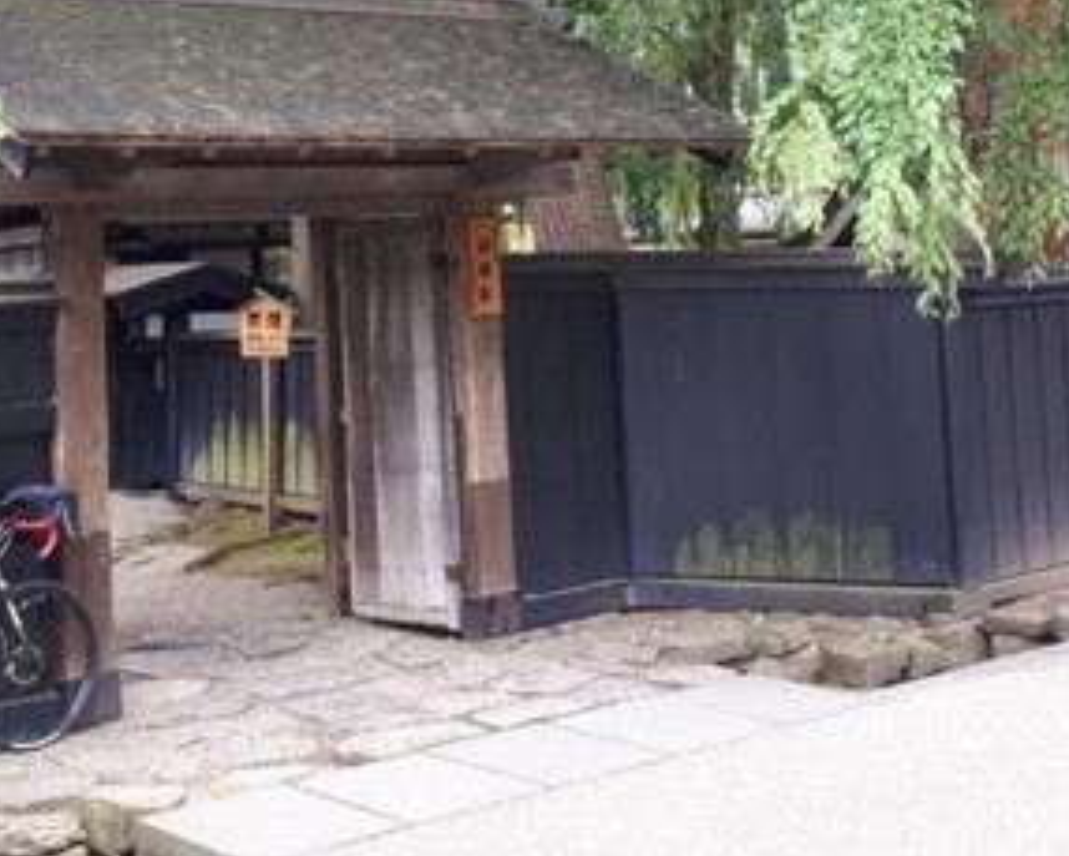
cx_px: 568
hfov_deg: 31.9
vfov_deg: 24.7
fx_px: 1867
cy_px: 22
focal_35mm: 59
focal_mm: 3.6
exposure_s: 1/100
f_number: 1.9
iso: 64
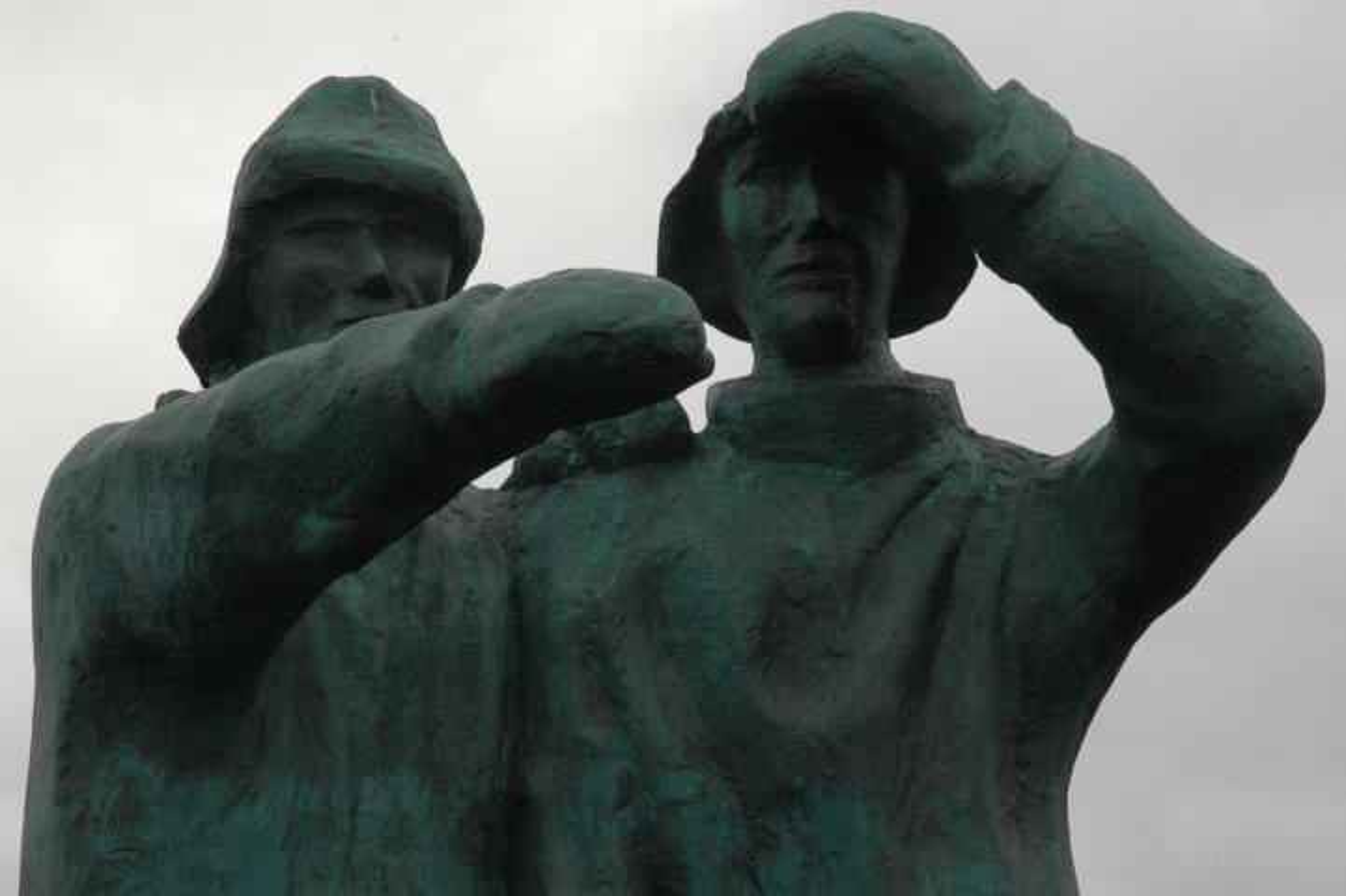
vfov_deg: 14.7
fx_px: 3475
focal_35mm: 93
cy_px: 448
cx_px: 673
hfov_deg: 21.9
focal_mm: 62
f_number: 22
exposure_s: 1/100
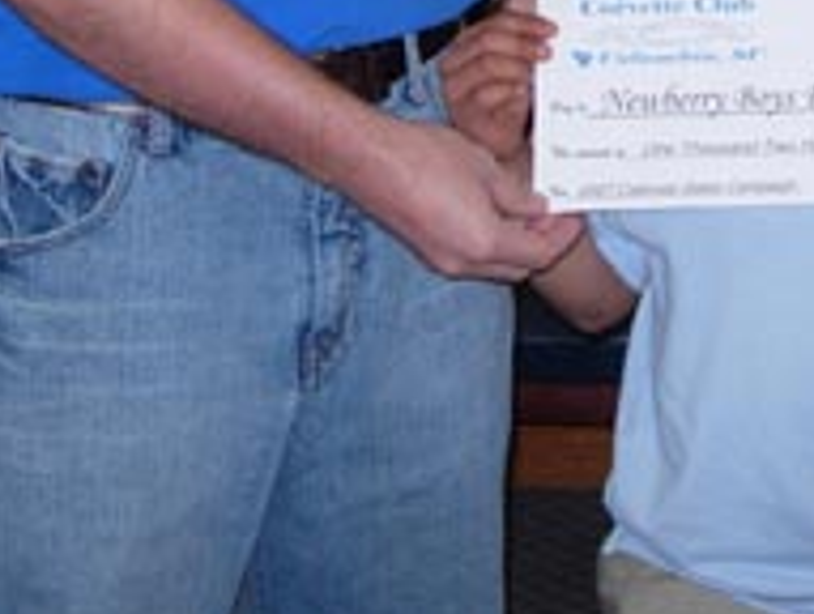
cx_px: 665
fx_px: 2992
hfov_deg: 15.4
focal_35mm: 127
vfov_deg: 11.3
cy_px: -281
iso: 79
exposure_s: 1/64
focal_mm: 7.8
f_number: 2.8
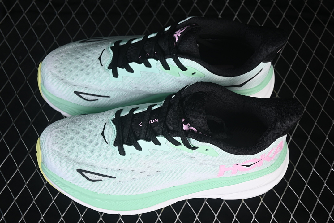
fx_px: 696
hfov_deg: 27.0
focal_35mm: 75
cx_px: 167
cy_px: 112
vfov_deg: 18.2
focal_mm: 50
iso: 160
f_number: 7.1
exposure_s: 1/80
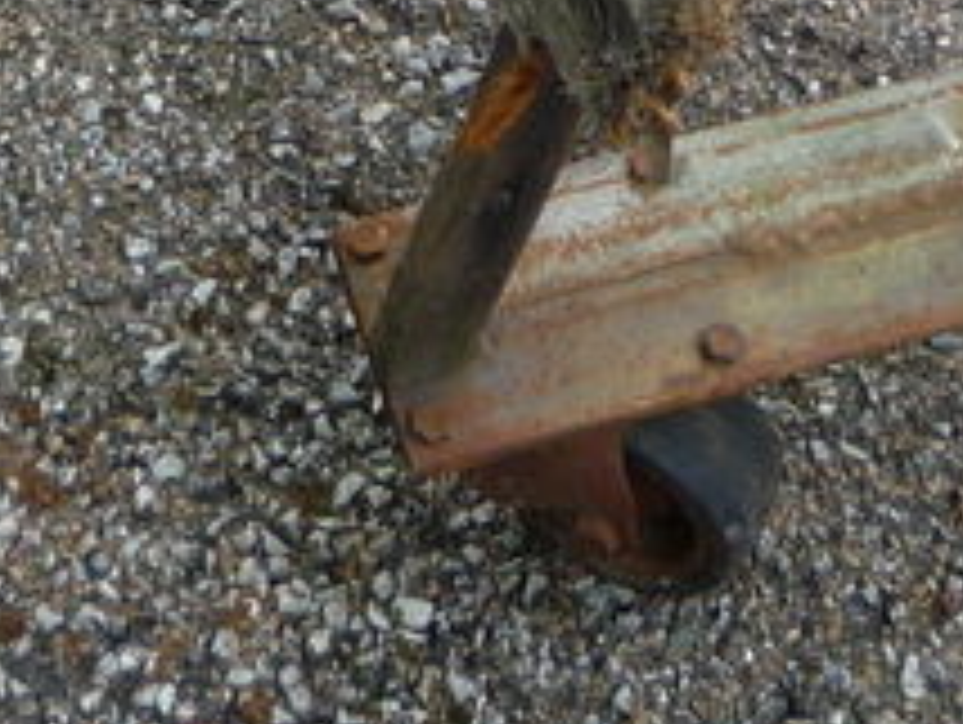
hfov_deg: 14.0
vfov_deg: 9.7
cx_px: 230
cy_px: -868
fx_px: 3899
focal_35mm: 140
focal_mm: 5.2
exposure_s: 1/100
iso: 100
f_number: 3.3
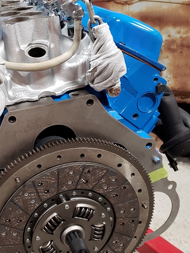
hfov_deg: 29.7
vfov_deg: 39.6
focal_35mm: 48
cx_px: 41
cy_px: 121
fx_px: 351
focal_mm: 4.3
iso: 250
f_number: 1.5
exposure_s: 1/40
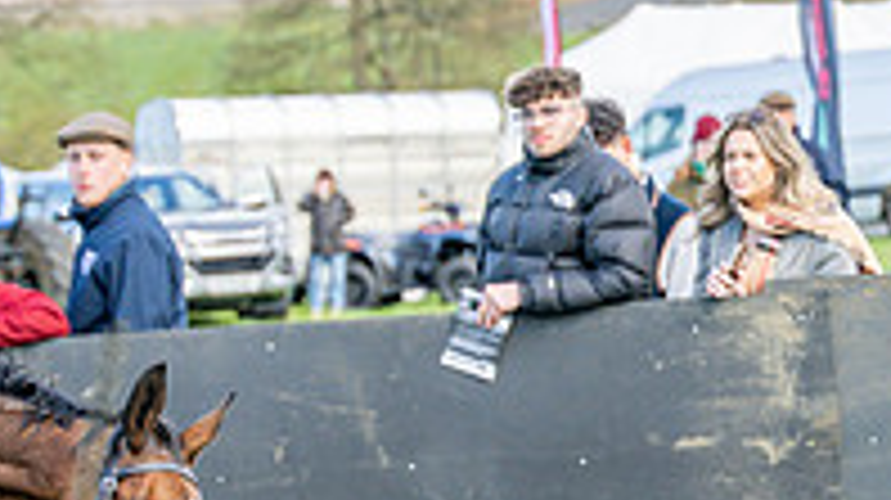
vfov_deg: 4.8
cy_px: 378
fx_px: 5902
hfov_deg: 8.5
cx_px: -214
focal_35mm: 250
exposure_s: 1/1600
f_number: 2.8
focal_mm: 70
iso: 400
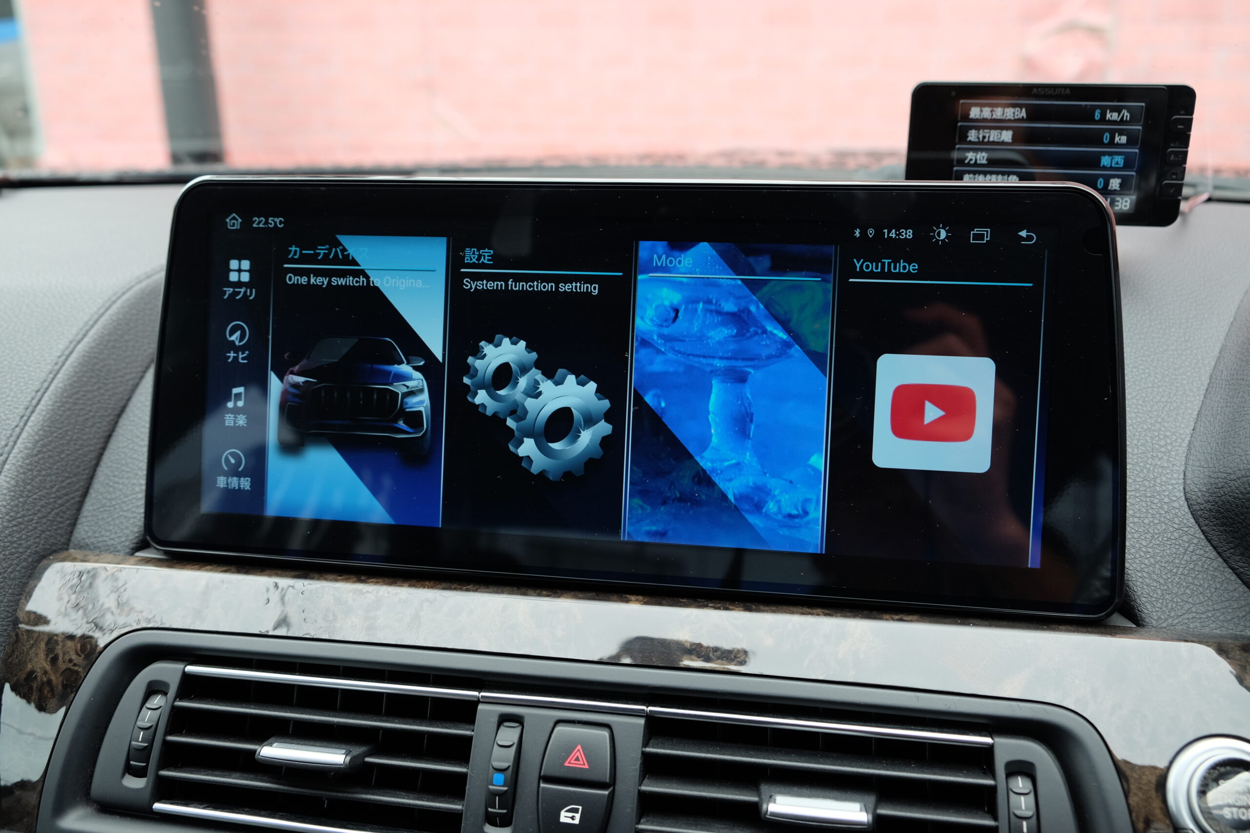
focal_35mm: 31
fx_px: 1076
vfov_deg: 42.3
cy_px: 416
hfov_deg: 60.3
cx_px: 625
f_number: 4.5
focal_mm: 20.5
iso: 400
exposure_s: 1/125
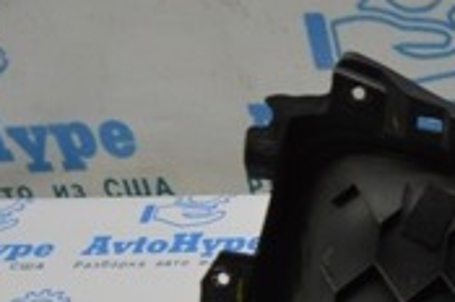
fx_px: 1388
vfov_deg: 12.0
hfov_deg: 16.8
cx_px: 694
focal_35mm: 110
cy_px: 420
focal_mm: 20
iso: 400
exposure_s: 1/100
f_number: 5
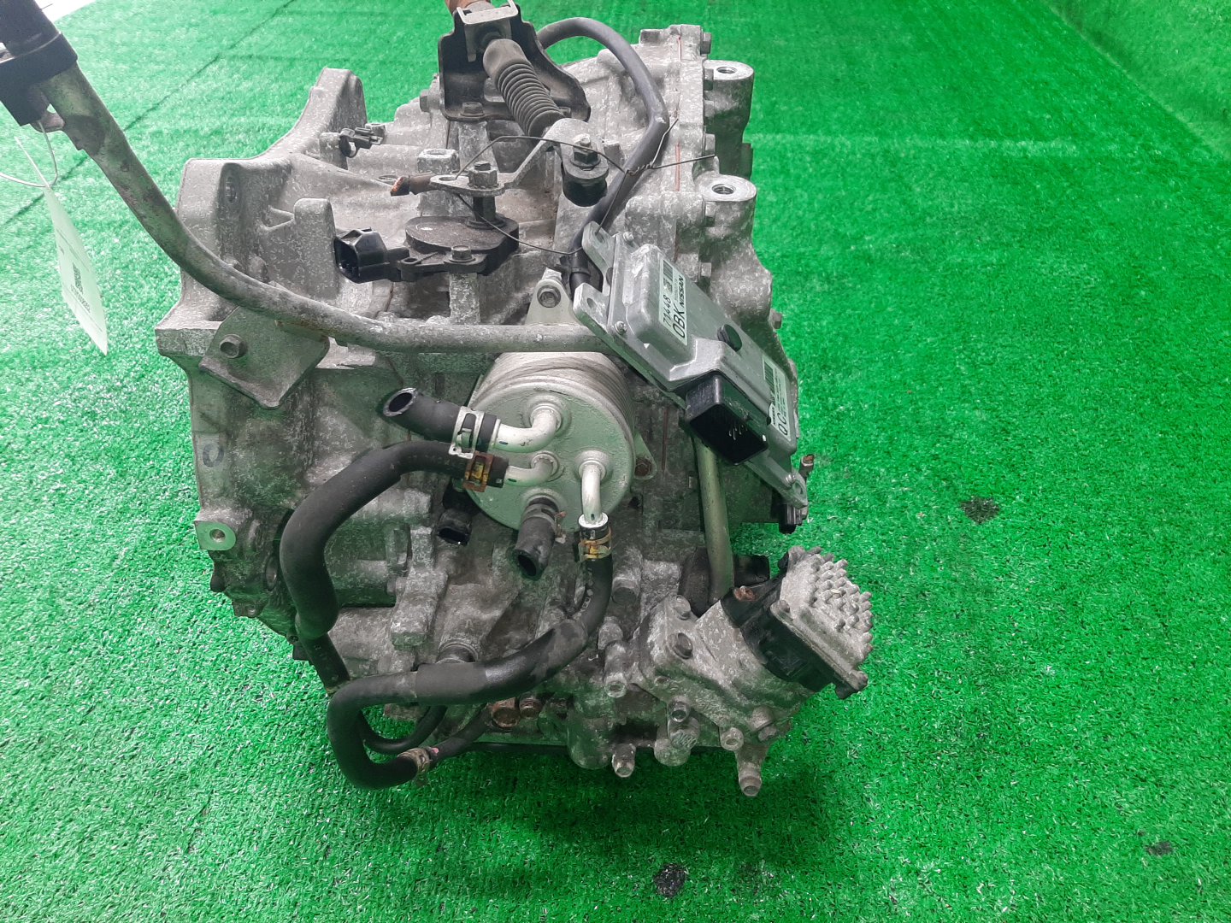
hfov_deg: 67.3
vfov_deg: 53.1
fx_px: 925
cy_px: 462
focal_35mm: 26
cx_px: 616
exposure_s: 1/50
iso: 141
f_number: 1.7
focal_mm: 3.93
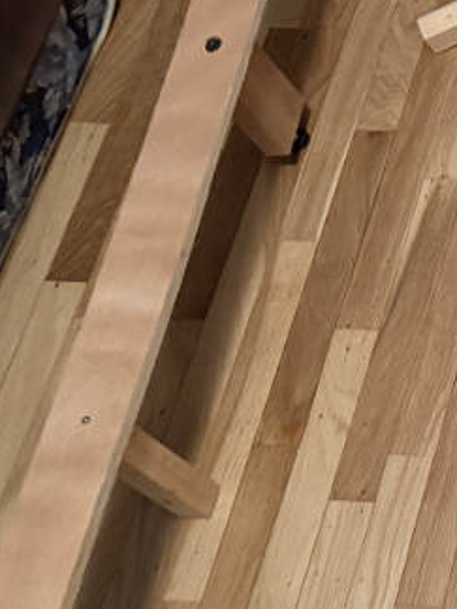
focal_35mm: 89
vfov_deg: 21.9
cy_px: 171
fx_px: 1567
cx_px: 1078
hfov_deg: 12.9
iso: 800
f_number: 1.8
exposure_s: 1/30
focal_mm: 6.8
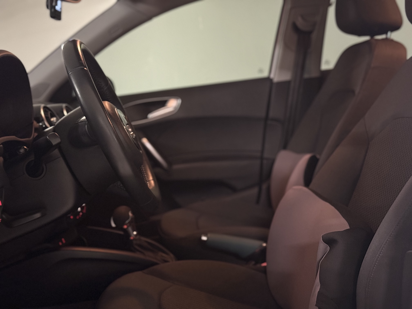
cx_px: 206
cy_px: 154
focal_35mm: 48
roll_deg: +4.2
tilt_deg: -5.3
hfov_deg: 39.7
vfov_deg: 30.3
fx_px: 571
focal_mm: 6.76
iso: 640
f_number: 1.78
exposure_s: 1/24
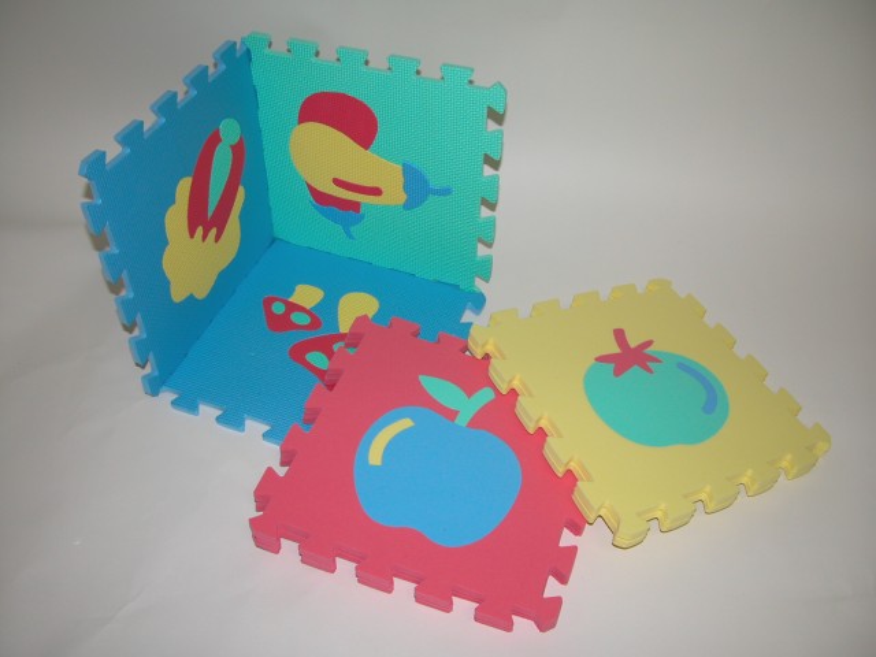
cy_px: 328
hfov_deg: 54.0
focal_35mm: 34
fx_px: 860
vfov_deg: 41.8
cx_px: 438
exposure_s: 1/60
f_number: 2.8
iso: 100
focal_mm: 8.9
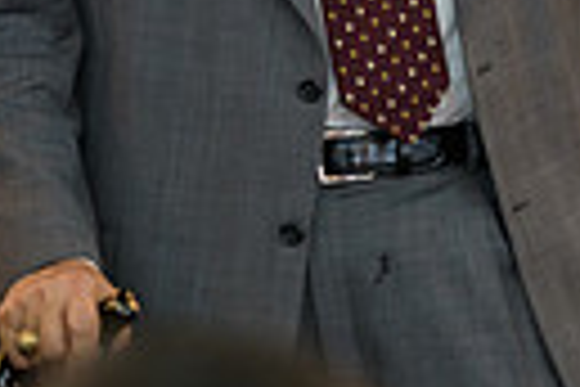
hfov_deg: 4.6
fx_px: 7217
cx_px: 337
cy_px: -209
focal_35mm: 448
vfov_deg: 3.1
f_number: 3.2
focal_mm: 100
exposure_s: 1/125
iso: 1000
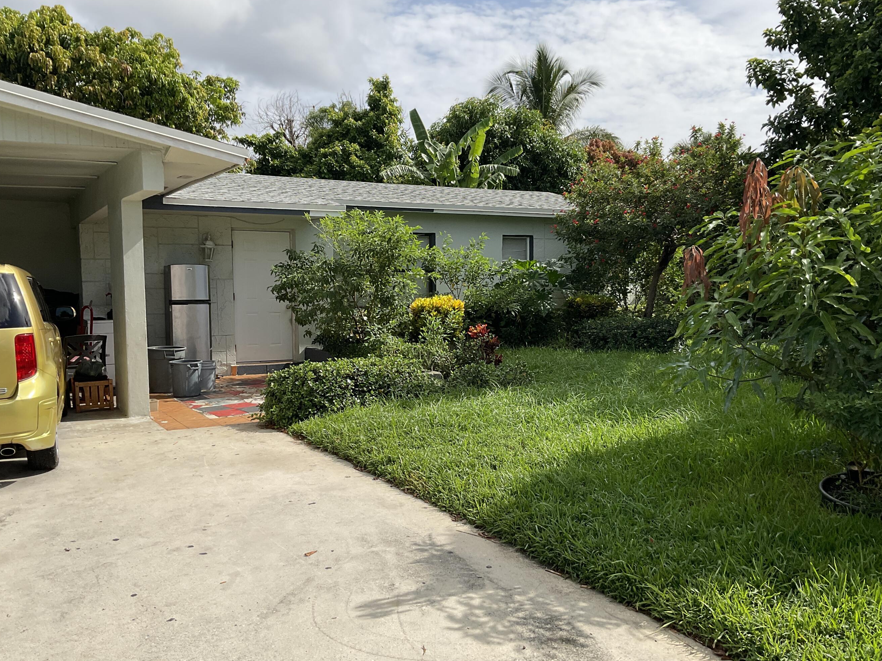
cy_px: 350
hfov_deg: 55.3
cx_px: 455
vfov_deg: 42.9
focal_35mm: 33
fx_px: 841
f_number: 1.8
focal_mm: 3
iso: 16
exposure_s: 1/2538
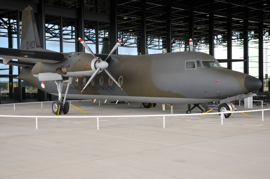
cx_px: 135
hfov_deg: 41.2
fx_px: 360
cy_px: 90
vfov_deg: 28.0
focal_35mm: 48
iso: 200
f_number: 5.6
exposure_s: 1/125
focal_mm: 32
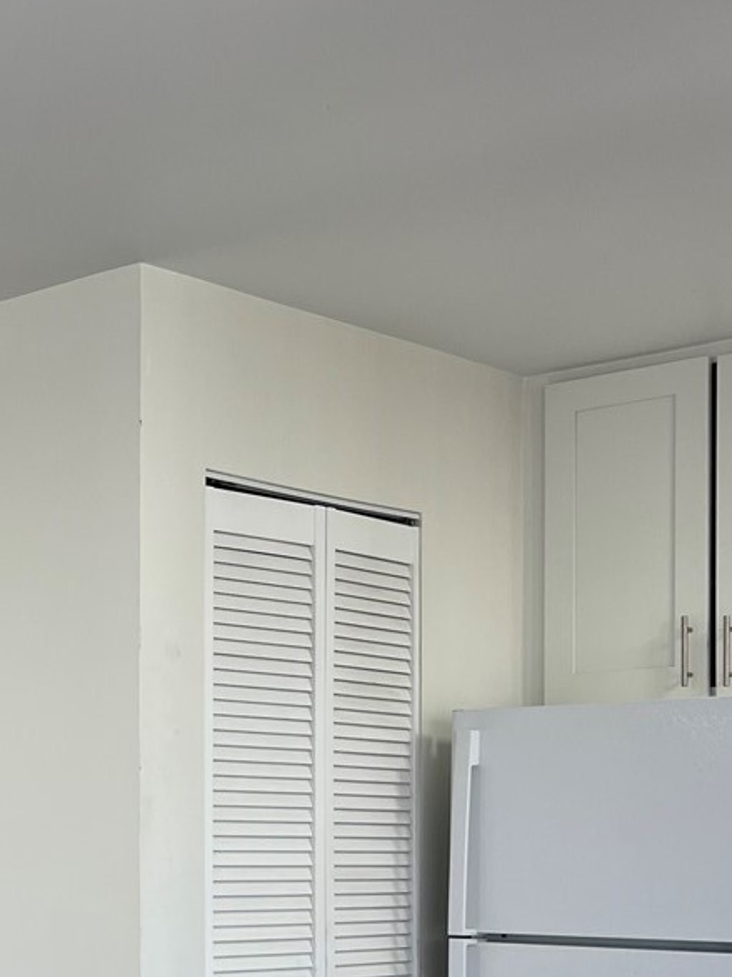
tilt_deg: +0.2
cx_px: -175
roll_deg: +1.3
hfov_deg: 19.4
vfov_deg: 26.5
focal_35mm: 71
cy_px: 887
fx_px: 2003
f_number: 1.5
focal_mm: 5.7
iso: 50
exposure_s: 1/120
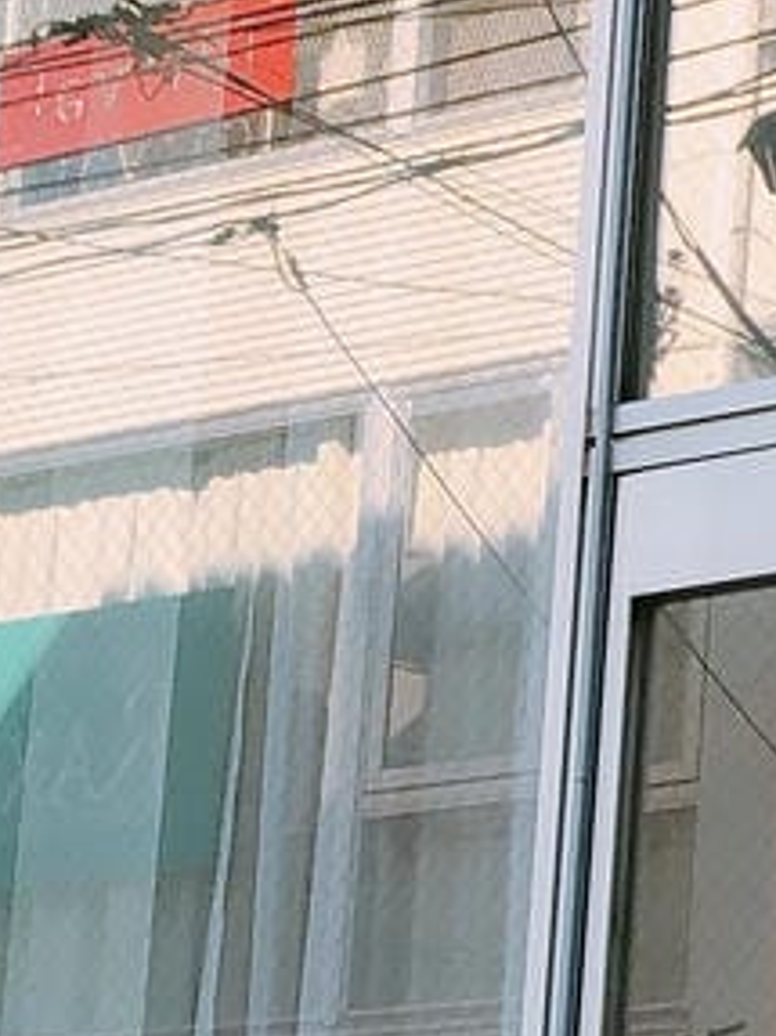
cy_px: 881
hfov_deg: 8.7
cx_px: 1797
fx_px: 4666
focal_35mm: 156
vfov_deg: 12.6
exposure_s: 1/308
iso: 20
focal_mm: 3.99
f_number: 1.8
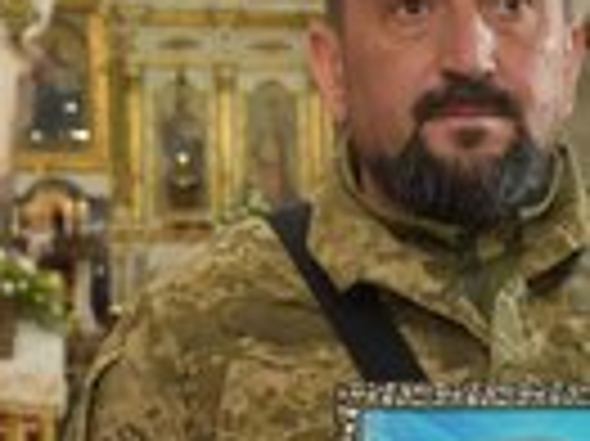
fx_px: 1652
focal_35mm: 97
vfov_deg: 14.9
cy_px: 470
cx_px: 464
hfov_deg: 20.1
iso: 1400
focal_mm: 22
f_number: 3.5
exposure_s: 1/60
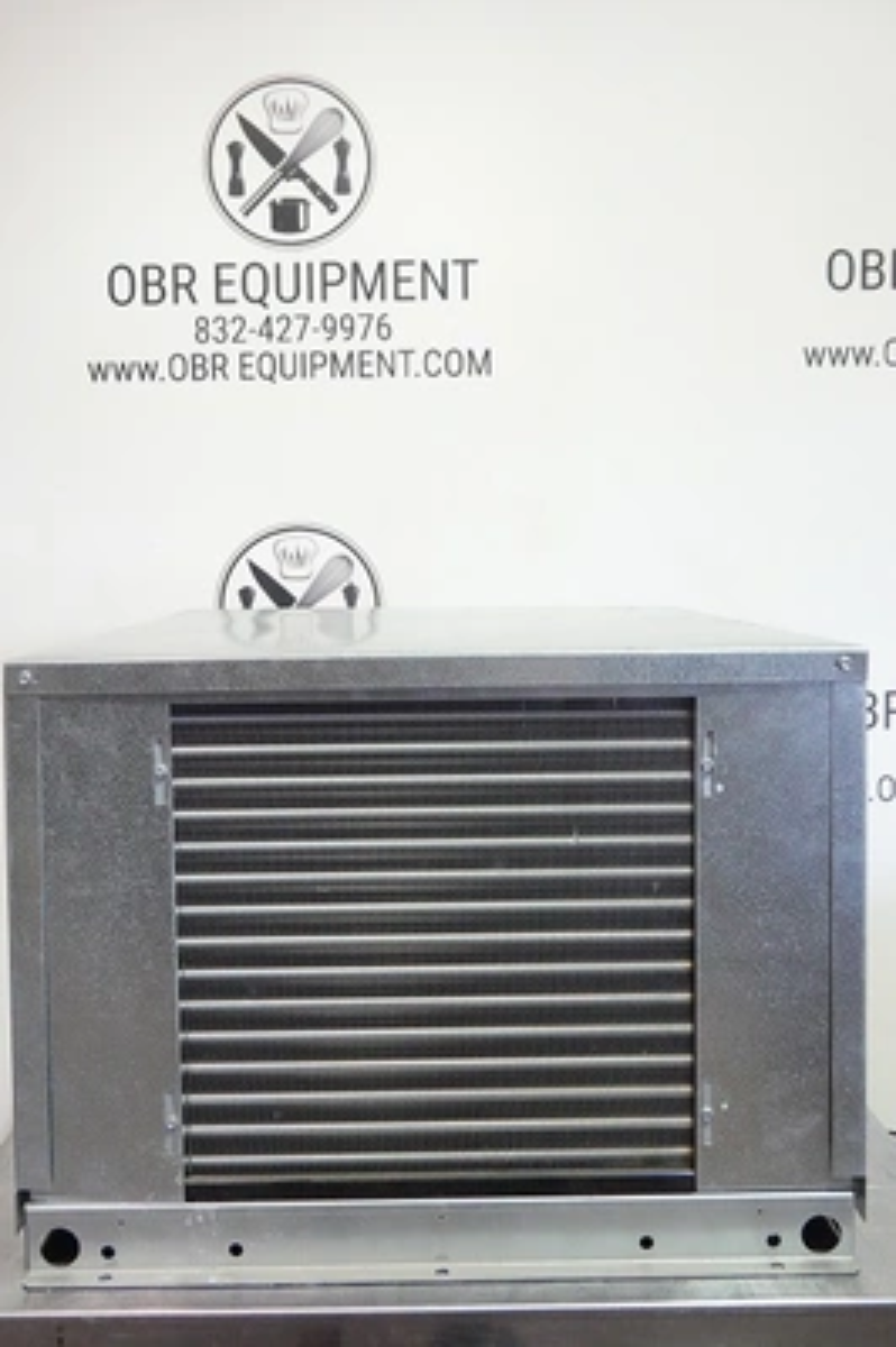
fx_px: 1384
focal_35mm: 37
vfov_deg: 51.9
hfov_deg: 35.9
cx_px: 448
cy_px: 674
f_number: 5
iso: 3200
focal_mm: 13.84
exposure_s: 1/100
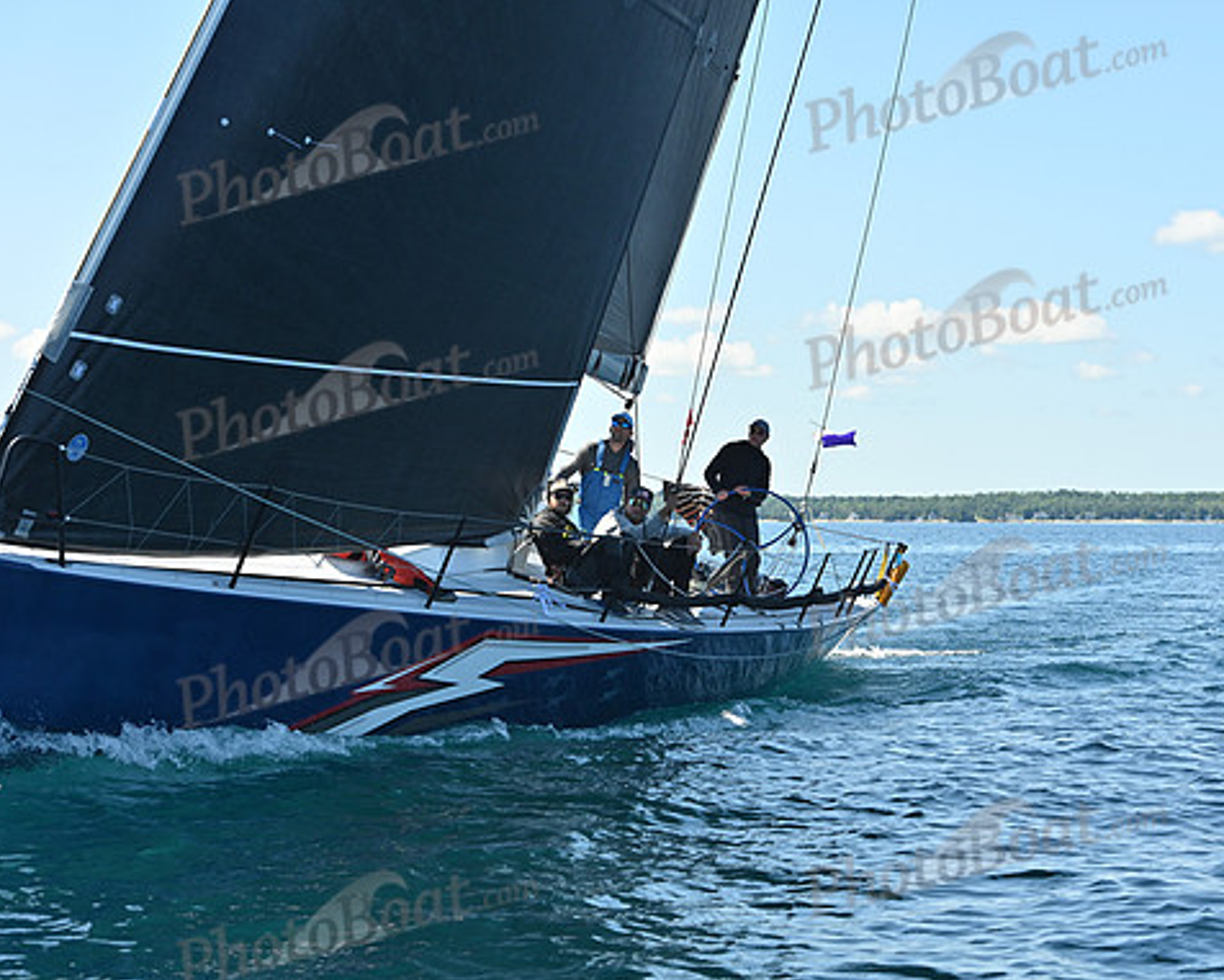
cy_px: 493
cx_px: 674
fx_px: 2899
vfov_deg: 19.2
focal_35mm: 80
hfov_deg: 23.8
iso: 320
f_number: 7.1
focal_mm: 70
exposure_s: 1/1000
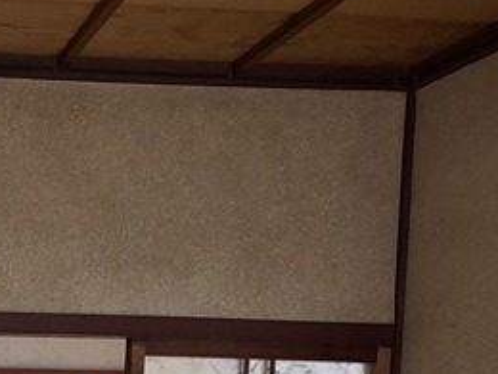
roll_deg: -1.6
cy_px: 483
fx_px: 1151
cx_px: -207
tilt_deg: -4.2
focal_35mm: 80
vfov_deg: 17.3
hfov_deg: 21.3
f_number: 1.6
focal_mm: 5.96
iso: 400
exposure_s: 1/60
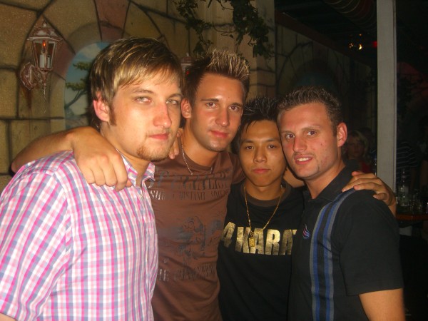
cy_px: 160
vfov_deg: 37.7
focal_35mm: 38
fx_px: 470
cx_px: 214
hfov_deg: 49.0
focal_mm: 7.9
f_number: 2.8
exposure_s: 1/60
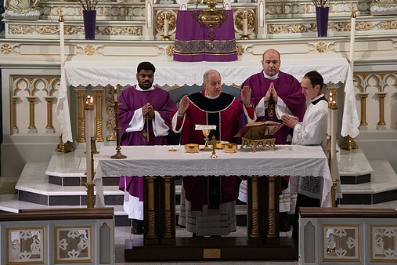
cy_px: 131
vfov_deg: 6.7
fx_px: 2272
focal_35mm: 206
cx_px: 189
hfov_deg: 10.0
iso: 4000
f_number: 10
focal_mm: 180
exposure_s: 1/60
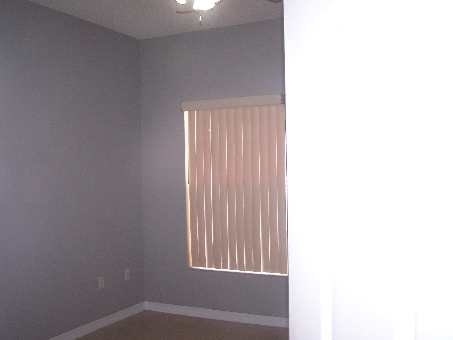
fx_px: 497
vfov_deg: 37.7
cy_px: 170
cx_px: 226
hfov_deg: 49.0
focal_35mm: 38
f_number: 2.8
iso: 140
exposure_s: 1/60
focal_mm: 6.3
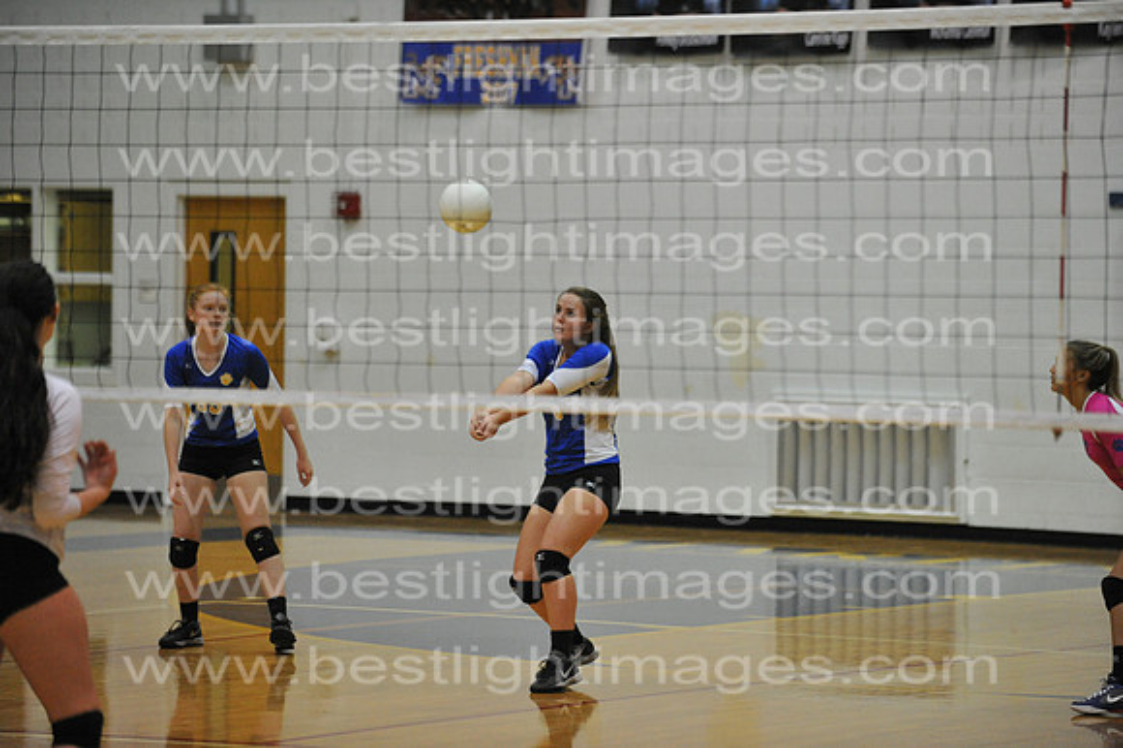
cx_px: 562
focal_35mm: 140
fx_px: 4365
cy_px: 374
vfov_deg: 9.8
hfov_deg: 14.7
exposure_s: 1/800
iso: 8000
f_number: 3.2
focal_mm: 140
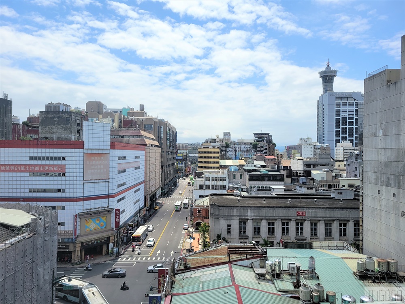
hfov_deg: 67.3
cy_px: 152
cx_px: 202
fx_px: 304
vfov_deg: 53.1
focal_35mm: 26
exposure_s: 1/2635
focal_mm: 5.4
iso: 40
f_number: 1.8
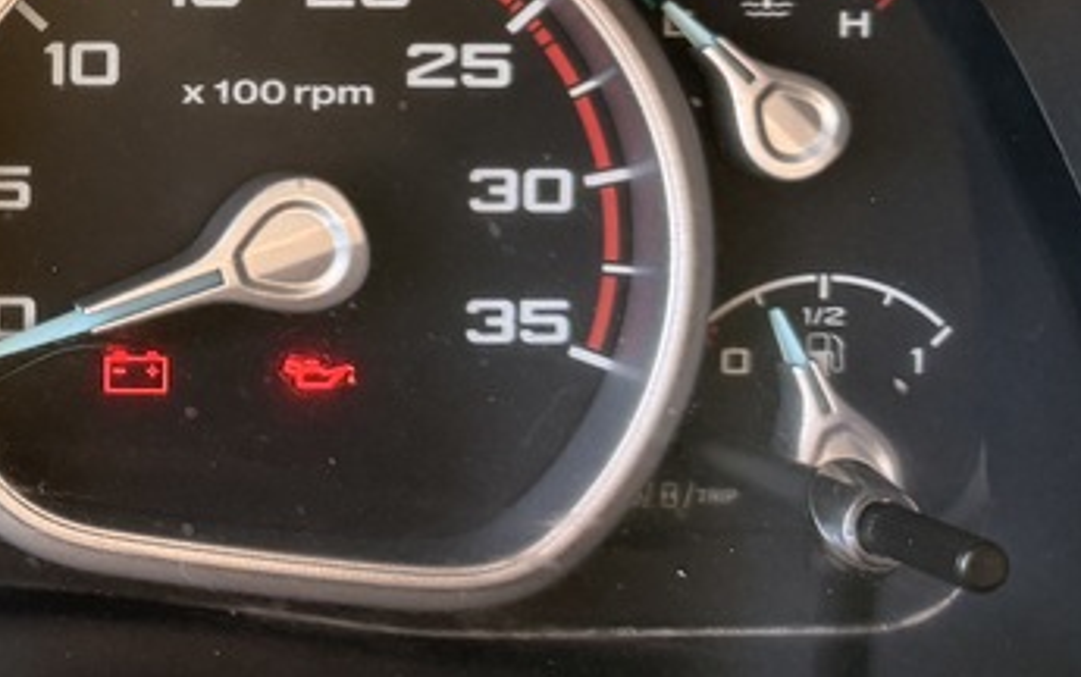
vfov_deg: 15.4
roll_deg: -0.9
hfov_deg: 21.7
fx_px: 2476
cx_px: -406
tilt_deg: -35.1
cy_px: 41
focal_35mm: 84
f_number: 1.78
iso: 200
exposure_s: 1/208
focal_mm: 6.76
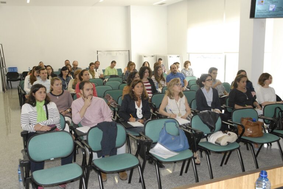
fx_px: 283
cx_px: 142
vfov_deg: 37.0
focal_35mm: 36
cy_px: 94
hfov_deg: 53.1
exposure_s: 1/100
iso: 1250
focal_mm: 24
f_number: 5.6
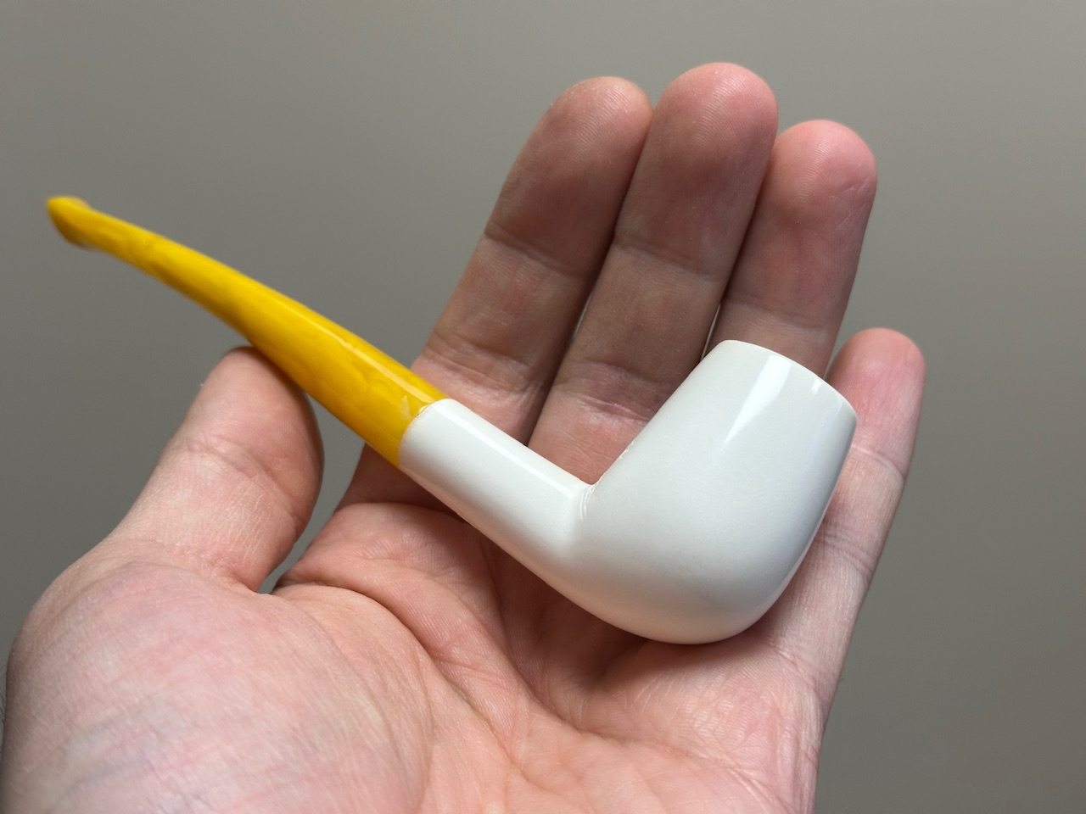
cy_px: 407
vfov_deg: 30.3
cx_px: 543
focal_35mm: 48
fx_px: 1506
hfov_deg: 39.7
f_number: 1.78
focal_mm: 6.86
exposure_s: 1/121
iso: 80
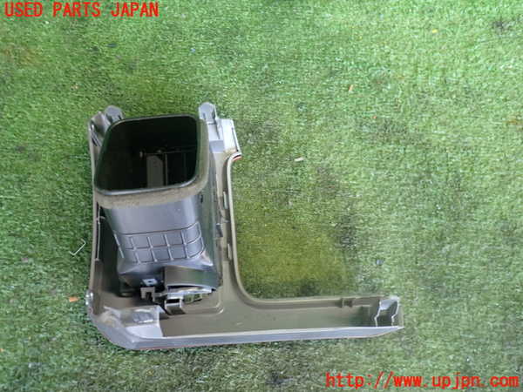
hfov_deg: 60.0
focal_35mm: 30
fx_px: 453
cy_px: 196
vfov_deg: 46.8
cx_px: 262
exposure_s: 1/30
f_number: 2.3
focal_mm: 5.4
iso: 400
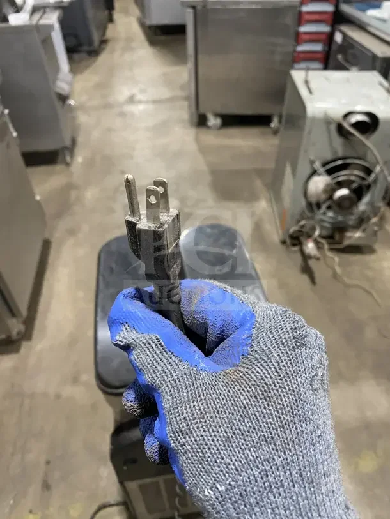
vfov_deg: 67.3
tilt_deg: -41.1
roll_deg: +0.2
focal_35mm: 26
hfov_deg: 53.1
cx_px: 195
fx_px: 390
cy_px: 260
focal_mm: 4.25
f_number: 1.8
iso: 320
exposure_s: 1/60
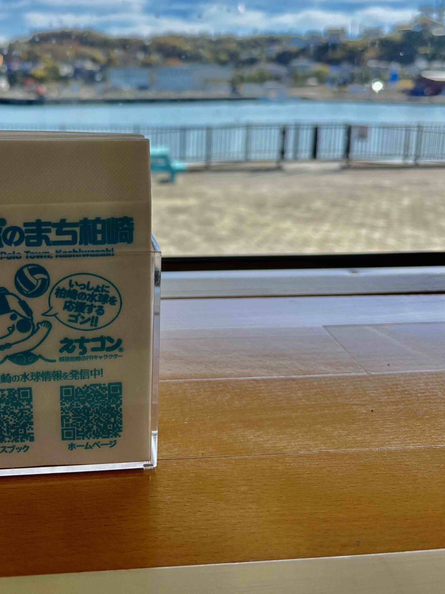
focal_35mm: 36
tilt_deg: -11.7
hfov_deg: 39.2
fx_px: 617
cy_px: 216
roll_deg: +0.9
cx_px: 150
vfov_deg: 50.7
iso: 50
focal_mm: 5.96
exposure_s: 1/2710
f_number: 1.6
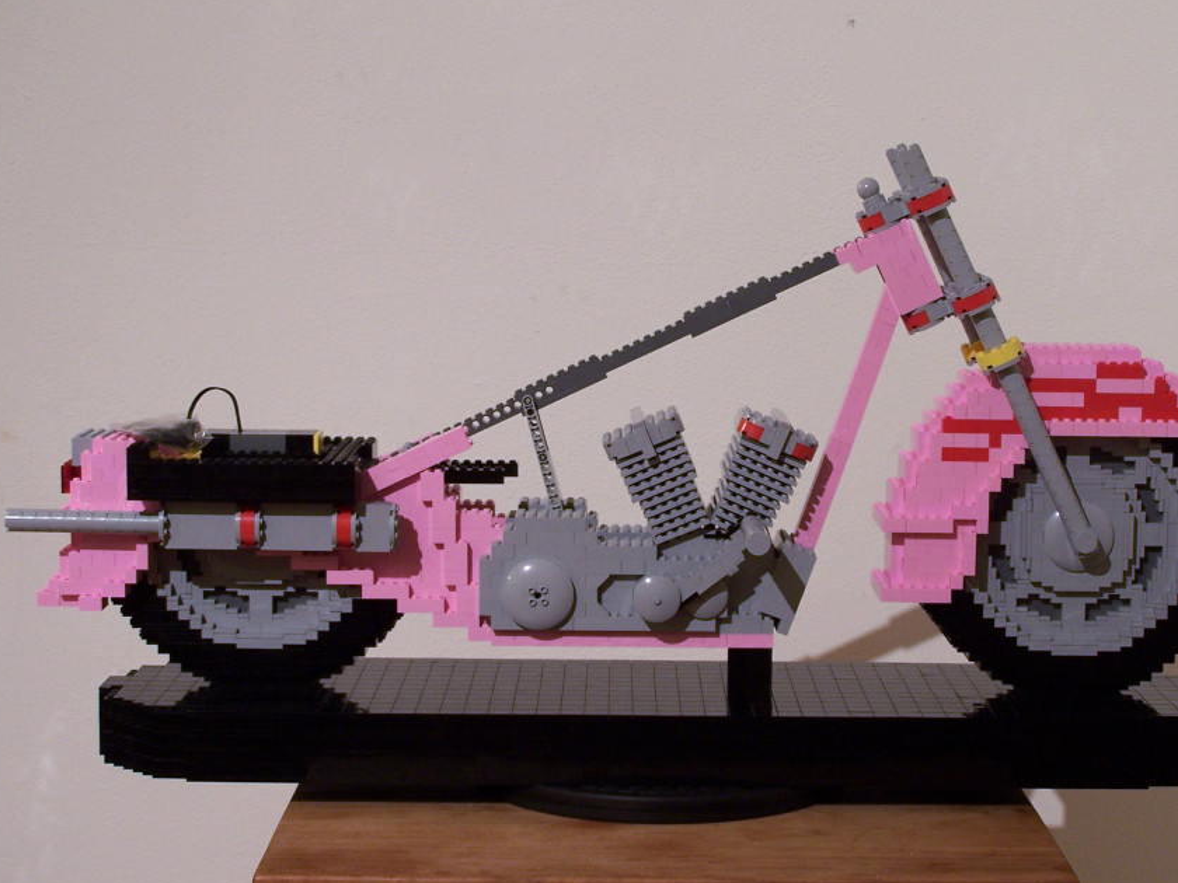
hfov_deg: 25.0
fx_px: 2654
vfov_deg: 18.9
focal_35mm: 78
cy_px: 420
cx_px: 675
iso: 80
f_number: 3.2
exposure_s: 1/2
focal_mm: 10.7
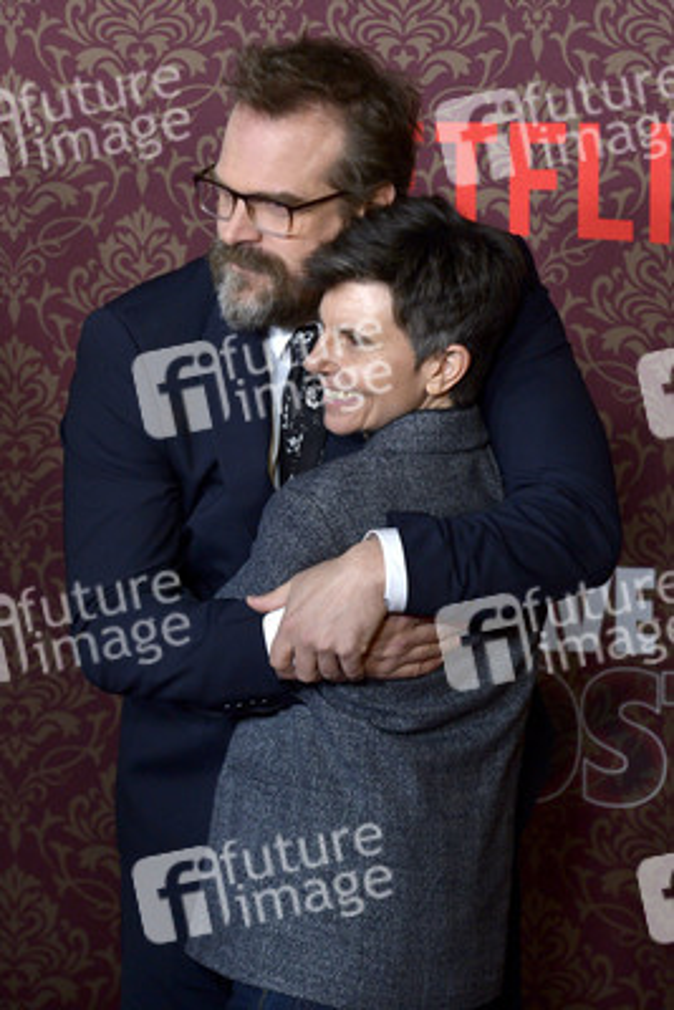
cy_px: 505
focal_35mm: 145
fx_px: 4068
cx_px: 337
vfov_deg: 14.1
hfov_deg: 9.5
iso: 2000
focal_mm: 145
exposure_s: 1/320
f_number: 6.3
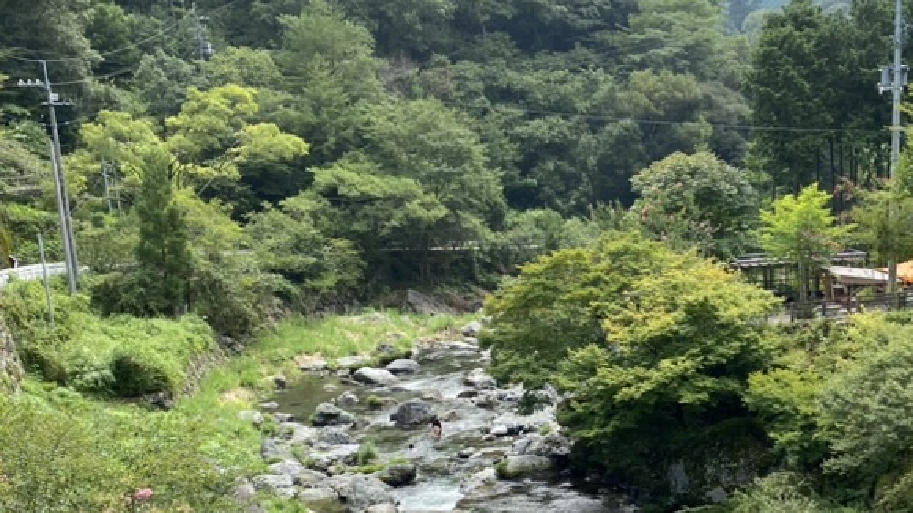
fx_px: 1210
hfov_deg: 40.6
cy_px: 464
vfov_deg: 23.3
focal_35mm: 50
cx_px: 638
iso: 32
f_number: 1.8
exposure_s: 1/426
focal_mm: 4.25
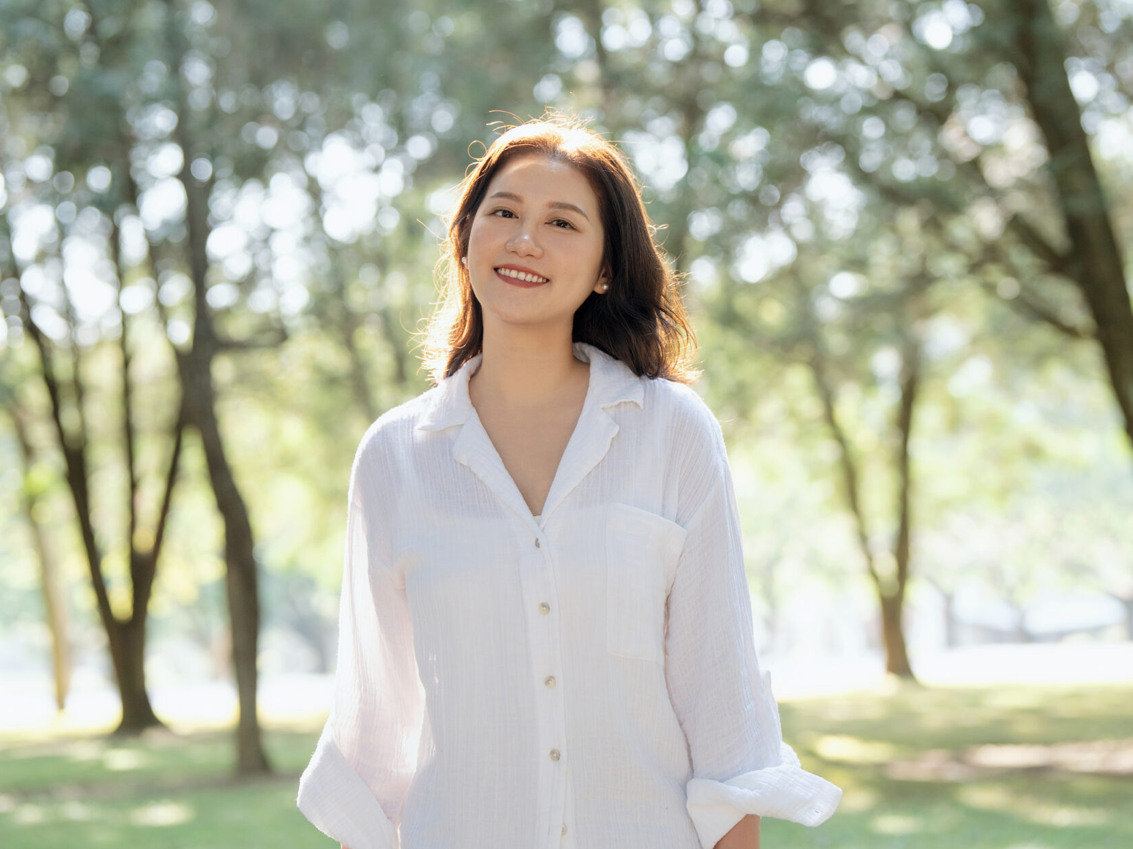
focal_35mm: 74
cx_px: 568
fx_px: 2422
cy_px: 300
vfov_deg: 19.8
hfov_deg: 26.3
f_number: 2
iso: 160
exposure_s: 1/200
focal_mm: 50
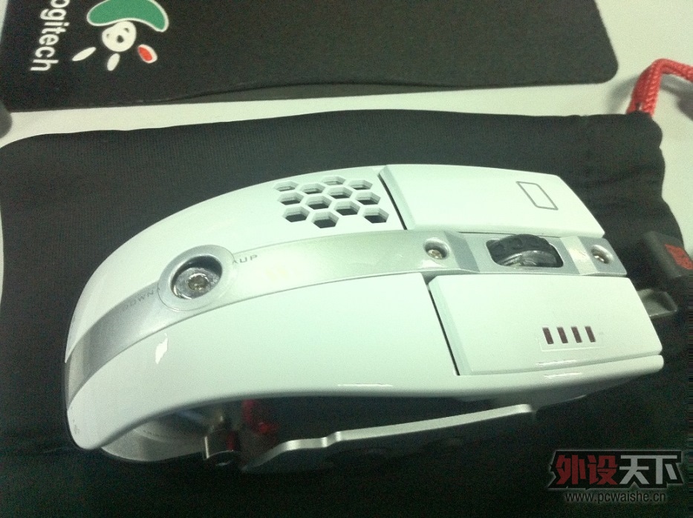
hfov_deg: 52.7
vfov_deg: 40.6
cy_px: 259
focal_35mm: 35
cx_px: 346
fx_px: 700
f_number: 2.8
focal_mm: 3.85
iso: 250
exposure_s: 1/15
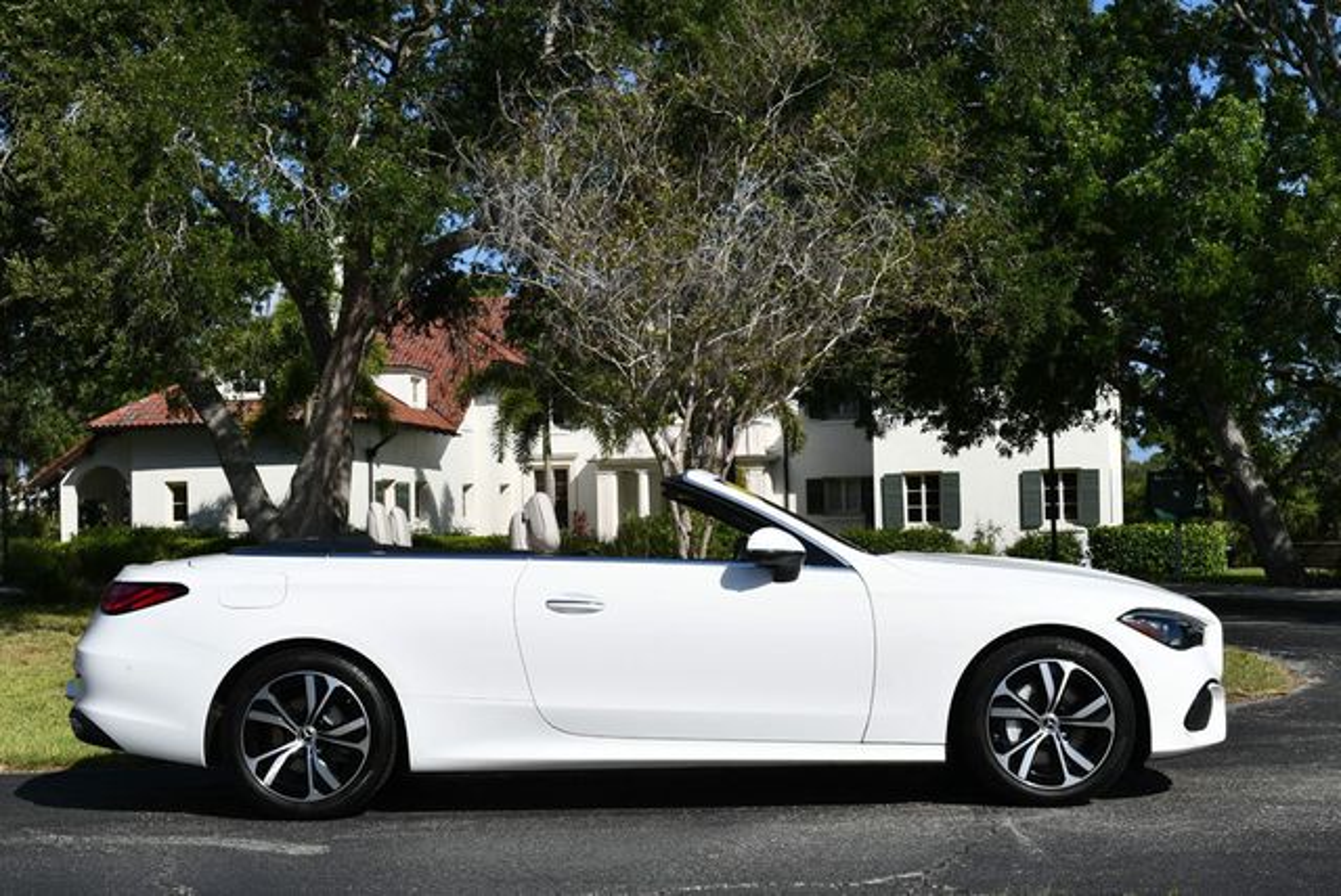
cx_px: 670
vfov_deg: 26.0
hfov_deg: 38.2
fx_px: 1939
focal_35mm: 52
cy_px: 448
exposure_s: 1/320
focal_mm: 26
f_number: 9
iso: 100
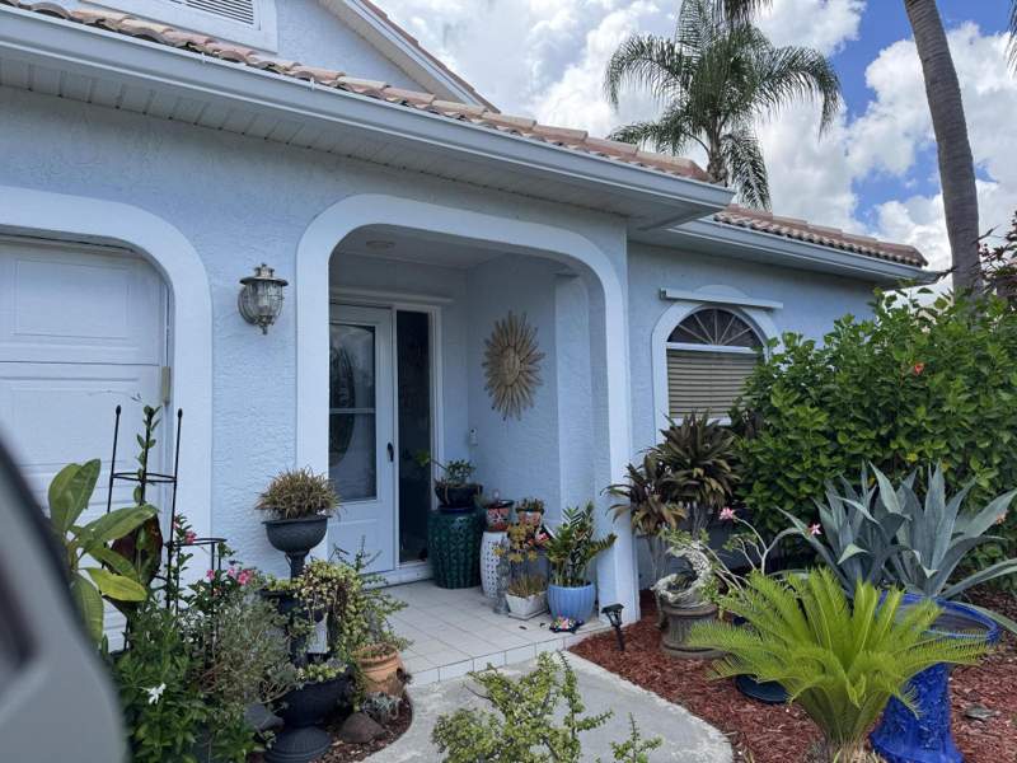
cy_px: 382
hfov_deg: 71.6
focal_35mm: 24
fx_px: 705
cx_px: 508
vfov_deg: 56.8
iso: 80
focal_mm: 6.76
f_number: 1.78
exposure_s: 1/1456
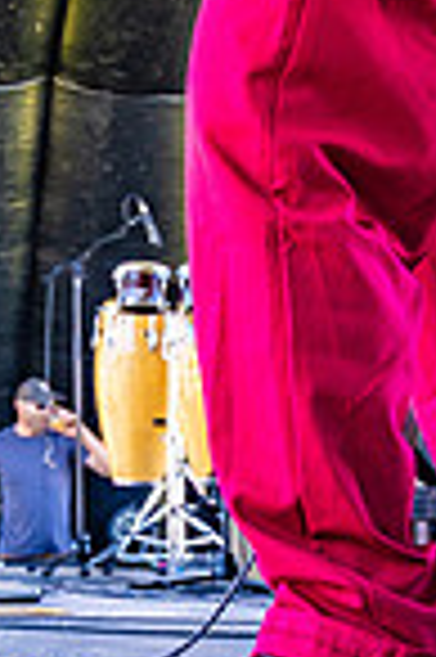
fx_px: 2130
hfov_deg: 11.4
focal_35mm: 117
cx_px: -108
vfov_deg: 16.9
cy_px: -68
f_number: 5.6
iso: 1250
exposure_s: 1/160
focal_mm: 38
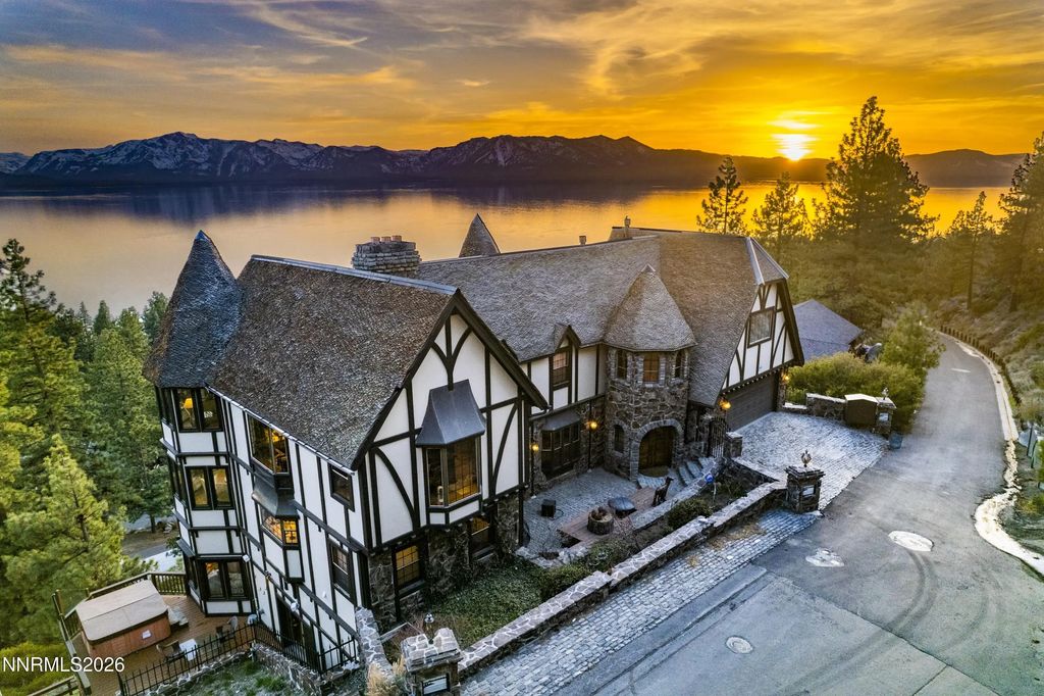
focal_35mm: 22
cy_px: 348
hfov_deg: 78.6
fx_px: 638
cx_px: 522
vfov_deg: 57.2
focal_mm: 8.38
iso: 100
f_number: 2.8
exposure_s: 1/1000
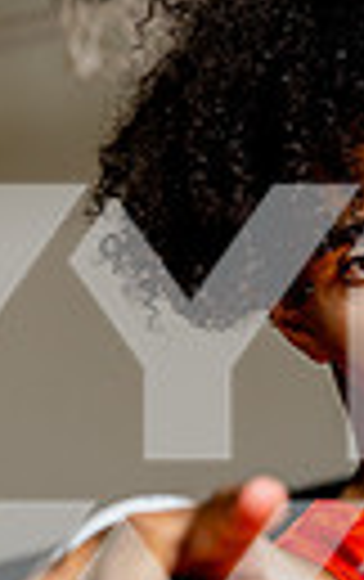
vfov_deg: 9.3
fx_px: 3544
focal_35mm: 224
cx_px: 306
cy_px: 643
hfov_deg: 5.9
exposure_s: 1/250
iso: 250
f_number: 5.6
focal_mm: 63
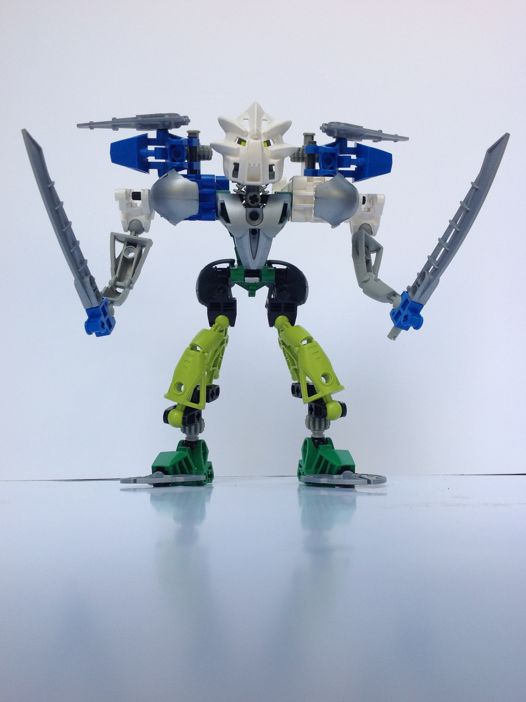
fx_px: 729
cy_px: 352
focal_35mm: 36
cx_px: 258
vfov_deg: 51.4
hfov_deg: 39.7
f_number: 2.4
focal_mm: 4.28
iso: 50
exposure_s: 1/214
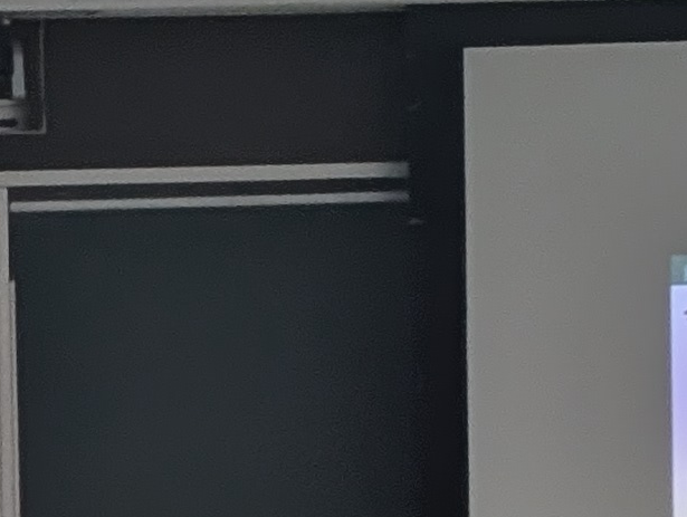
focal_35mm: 325
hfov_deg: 6.1
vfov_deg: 4.5
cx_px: 19
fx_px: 6459
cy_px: 1338
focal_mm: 6.9
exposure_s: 1/120
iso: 97
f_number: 1.68
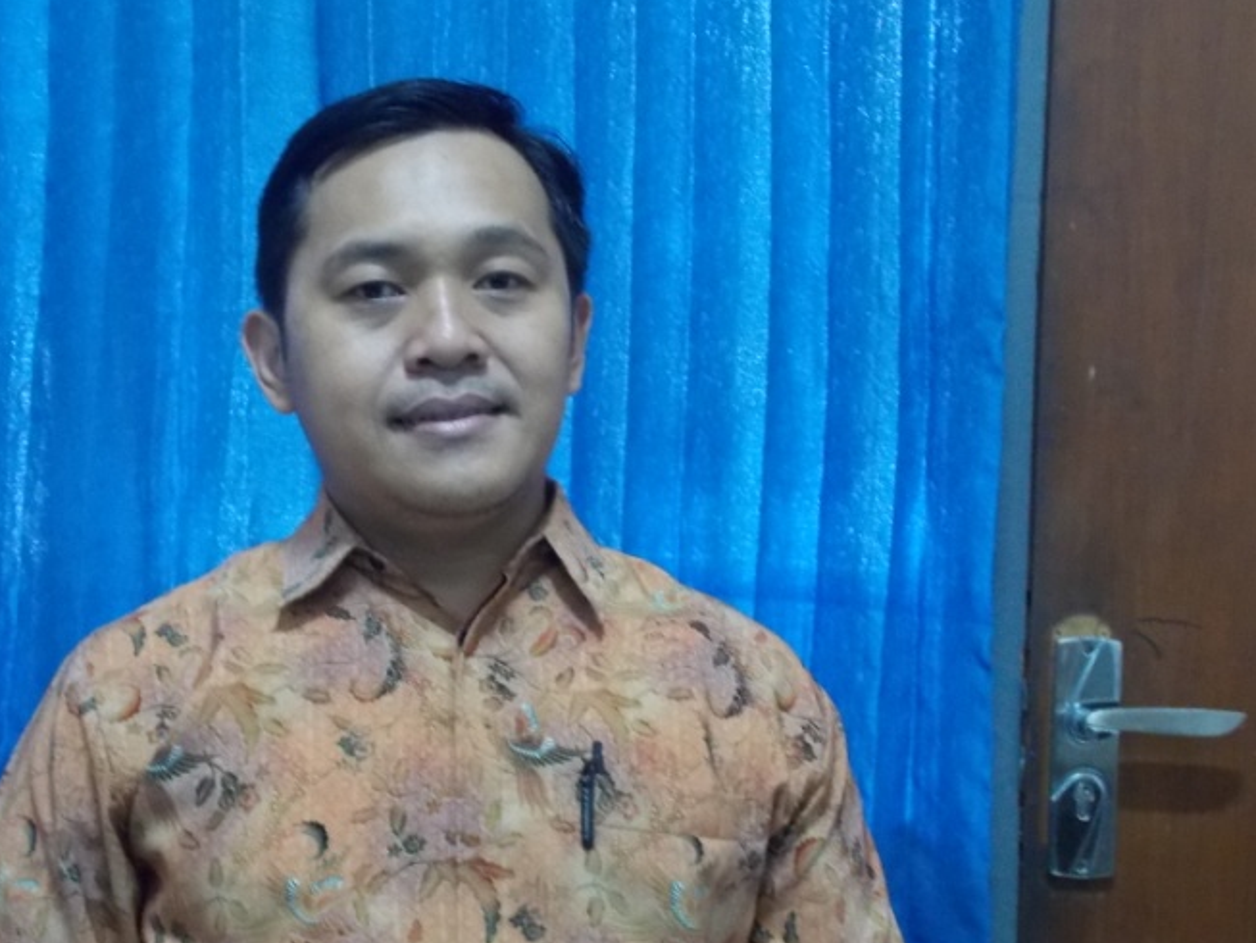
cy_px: 666
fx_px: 2105
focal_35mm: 58
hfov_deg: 33.0
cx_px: 448
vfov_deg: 25.0
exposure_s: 1/3
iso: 400
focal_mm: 6.6
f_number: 3.5
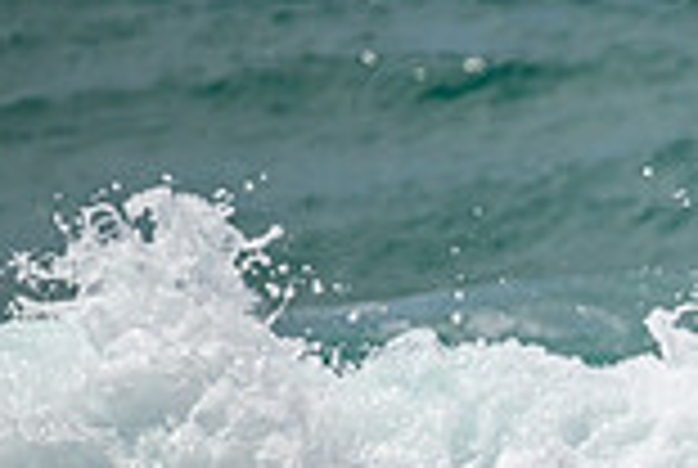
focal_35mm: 2574
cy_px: 632
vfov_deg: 0.5
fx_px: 50002
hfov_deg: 0.8
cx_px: 1153
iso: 400
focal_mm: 690
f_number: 11
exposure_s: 1/2000
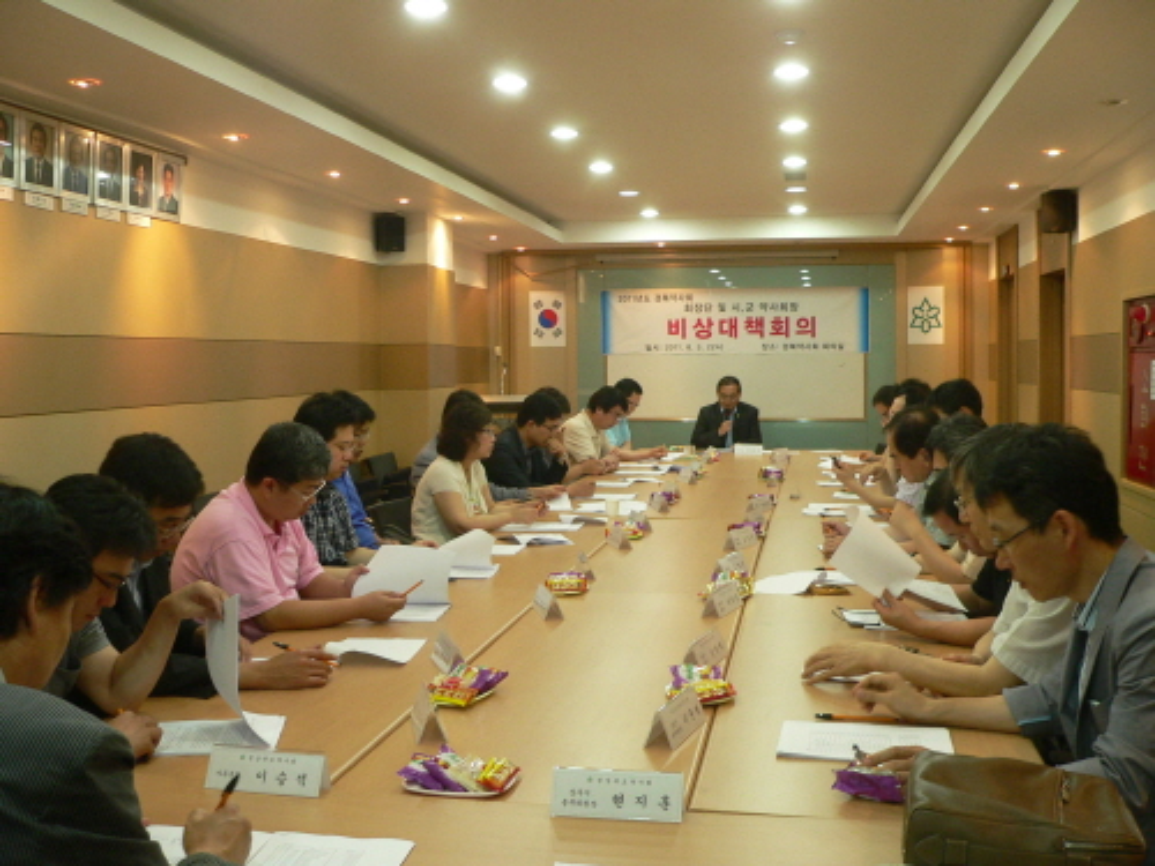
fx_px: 1201
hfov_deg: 51.4
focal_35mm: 36
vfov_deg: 39.7
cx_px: 578
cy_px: 433
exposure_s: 1/20
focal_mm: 6
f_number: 2.8
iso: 200
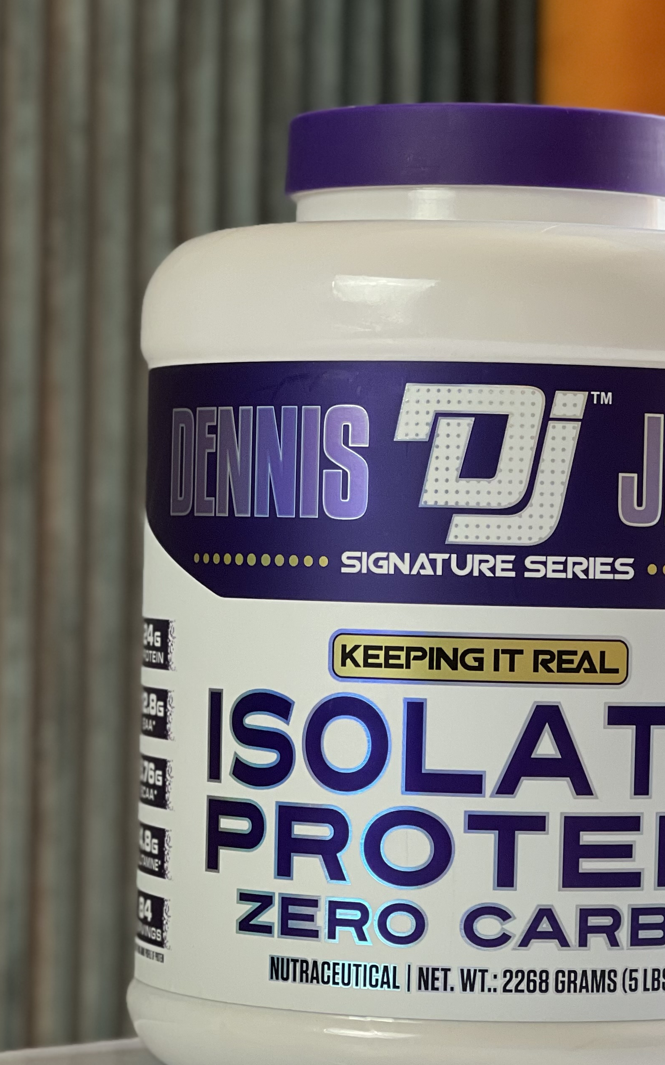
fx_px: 3769
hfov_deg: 10.1
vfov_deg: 16.1
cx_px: 478
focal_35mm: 130
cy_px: 590
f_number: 2.8
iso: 100
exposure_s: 1/100
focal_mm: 9
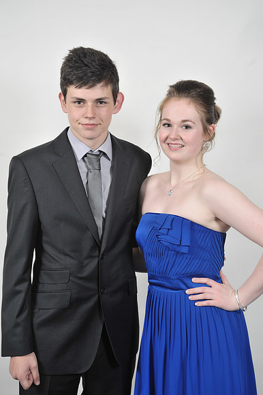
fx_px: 713
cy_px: 198
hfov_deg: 20.9
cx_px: 132
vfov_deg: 31.0
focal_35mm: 65
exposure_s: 1/160
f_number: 7.1
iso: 1000
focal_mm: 65
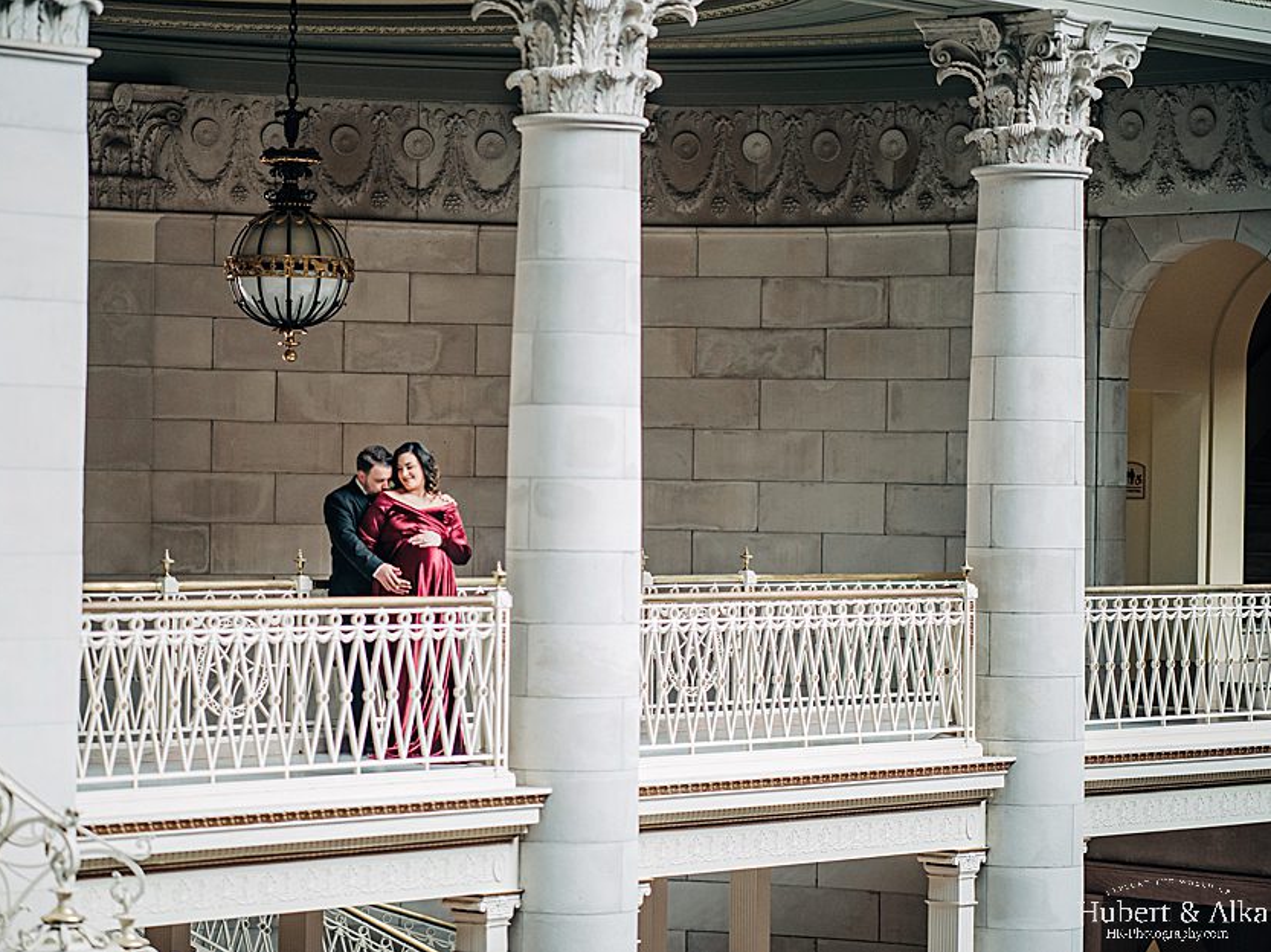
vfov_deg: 13.0
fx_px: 4184
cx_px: 561
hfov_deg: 17.3
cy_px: 477
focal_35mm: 114
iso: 640
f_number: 1.6
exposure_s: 1/2500
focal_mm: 105
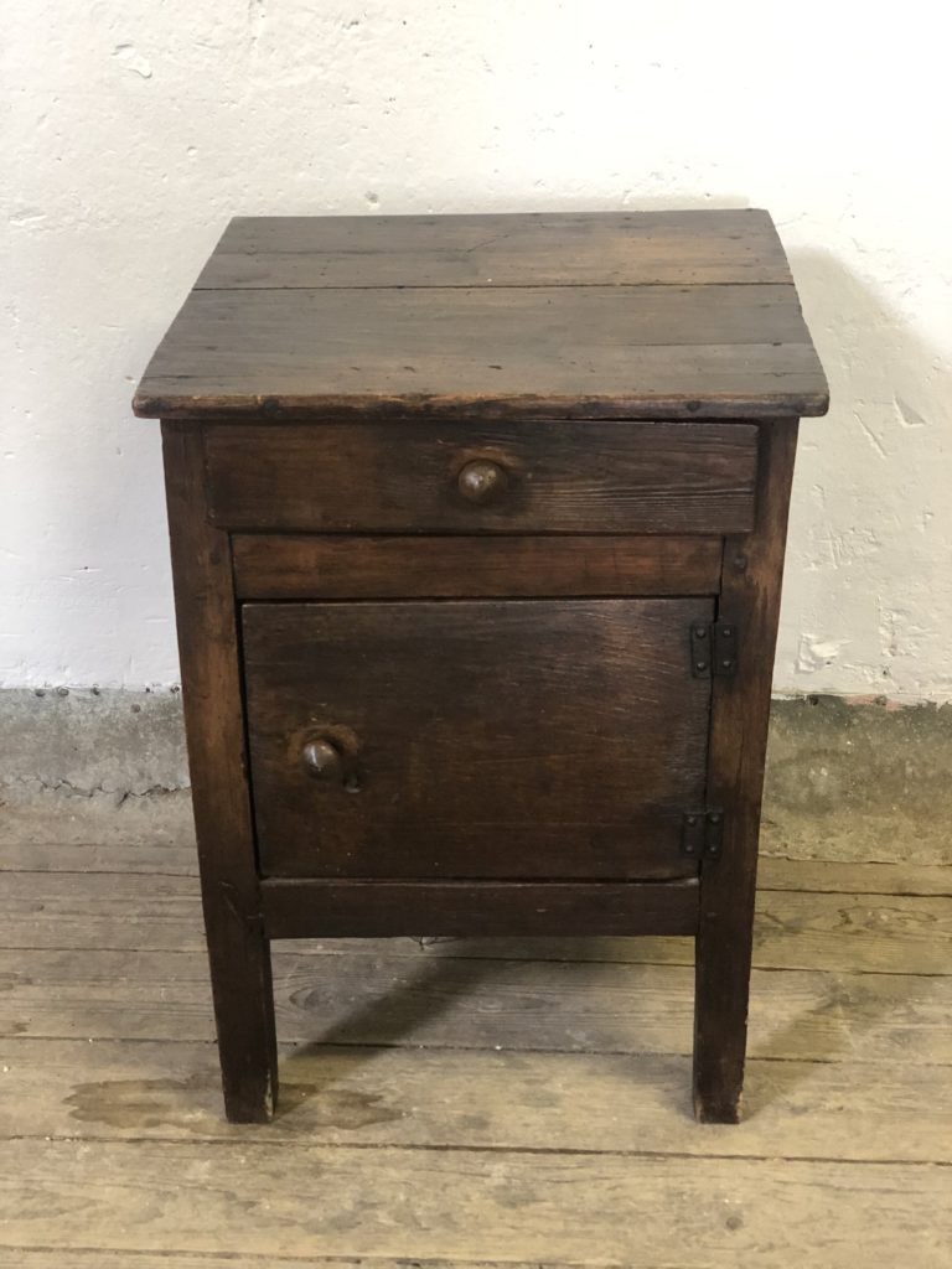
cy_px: 634
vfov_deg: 36.8
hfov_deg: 28.0
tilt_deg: -25.3
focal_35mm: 52
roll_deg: +1.0
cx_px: 476
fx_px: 1907
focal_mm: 6
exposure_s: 1/20
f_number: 2.4
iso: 160
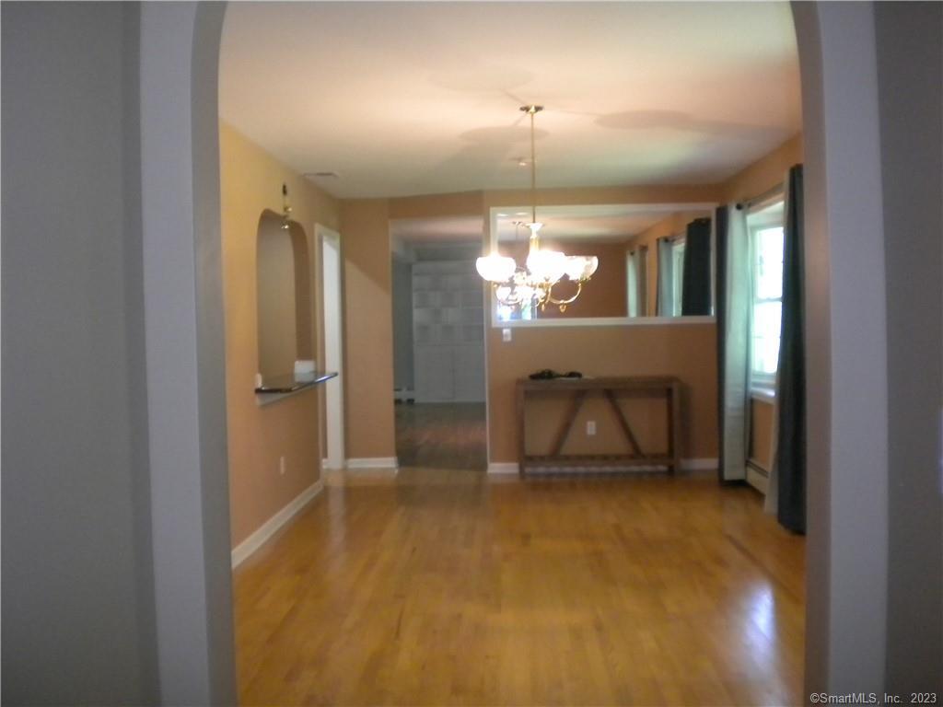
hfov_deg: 52.6
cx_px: 472
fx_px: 953
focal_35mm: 35
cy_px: 354
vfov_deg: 40.7
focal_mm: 6.3
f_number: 3.1
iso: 400
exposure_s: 1/30
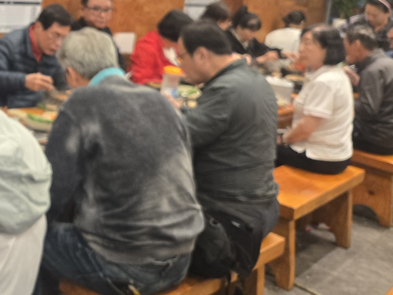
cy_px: 19
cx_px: -41
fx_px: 590
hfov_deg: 32.4
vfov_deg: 26.9
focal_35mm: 52
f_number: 1.8
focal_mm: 5.4
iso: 200
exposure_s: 1/120
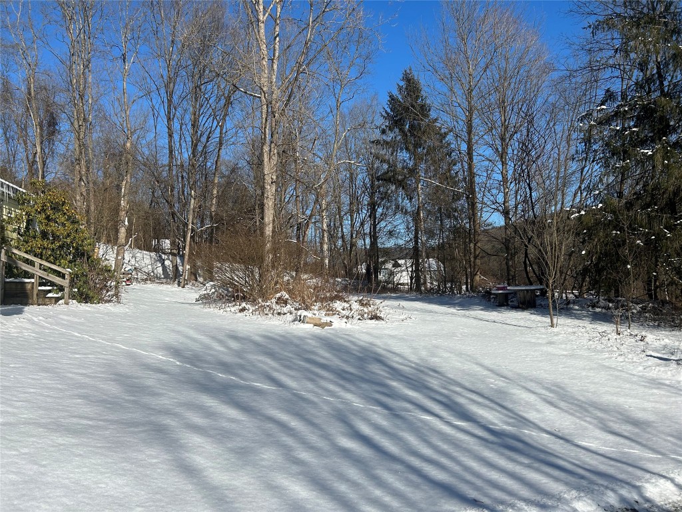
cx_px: 341
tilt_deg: +5.6
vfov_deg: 53.1
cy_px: 256
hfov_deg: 67.3
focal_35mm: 26
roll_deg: +2.1
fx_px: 512
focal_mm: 5.7
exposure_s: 1/7463
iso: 50
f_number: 1.5
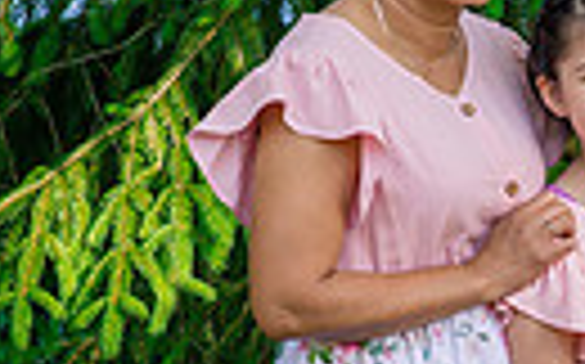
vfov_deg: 3.1
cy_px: 291
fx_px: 6738
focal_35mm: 423
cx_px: 1294
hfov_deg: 4.9
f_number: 5.6
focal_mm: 85
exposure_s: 1/250
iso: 800
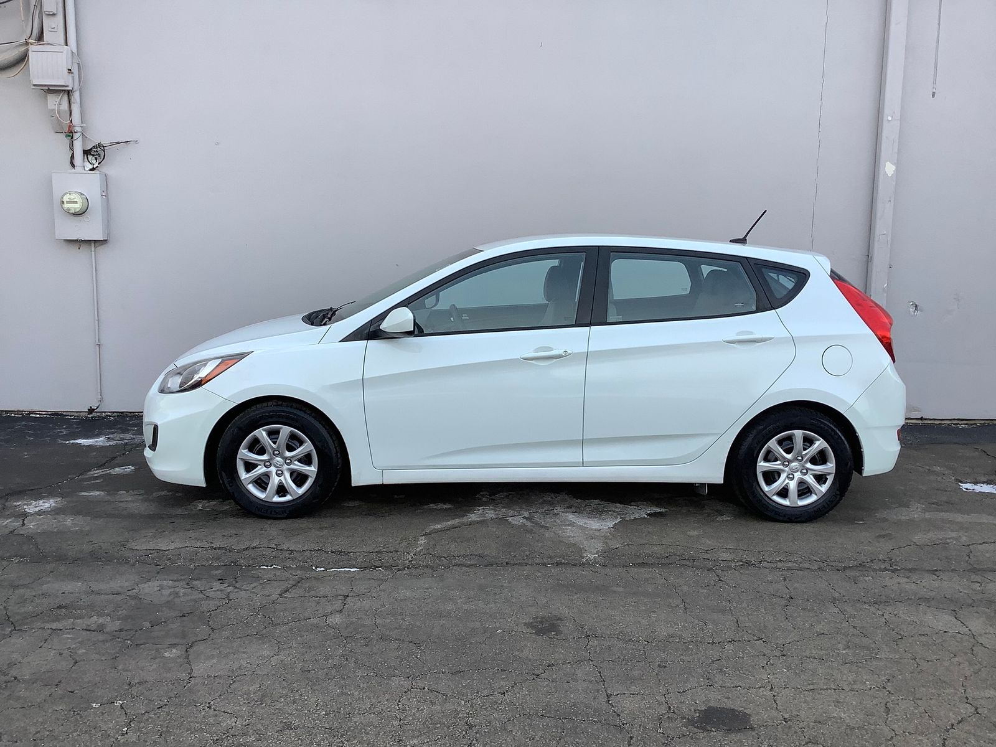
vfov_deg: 45.4
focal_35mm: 31
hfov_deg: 58.4
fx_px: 892
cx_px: 498
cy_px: 374
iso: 50
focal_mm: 3.3
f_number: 2.4
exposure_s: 1/120
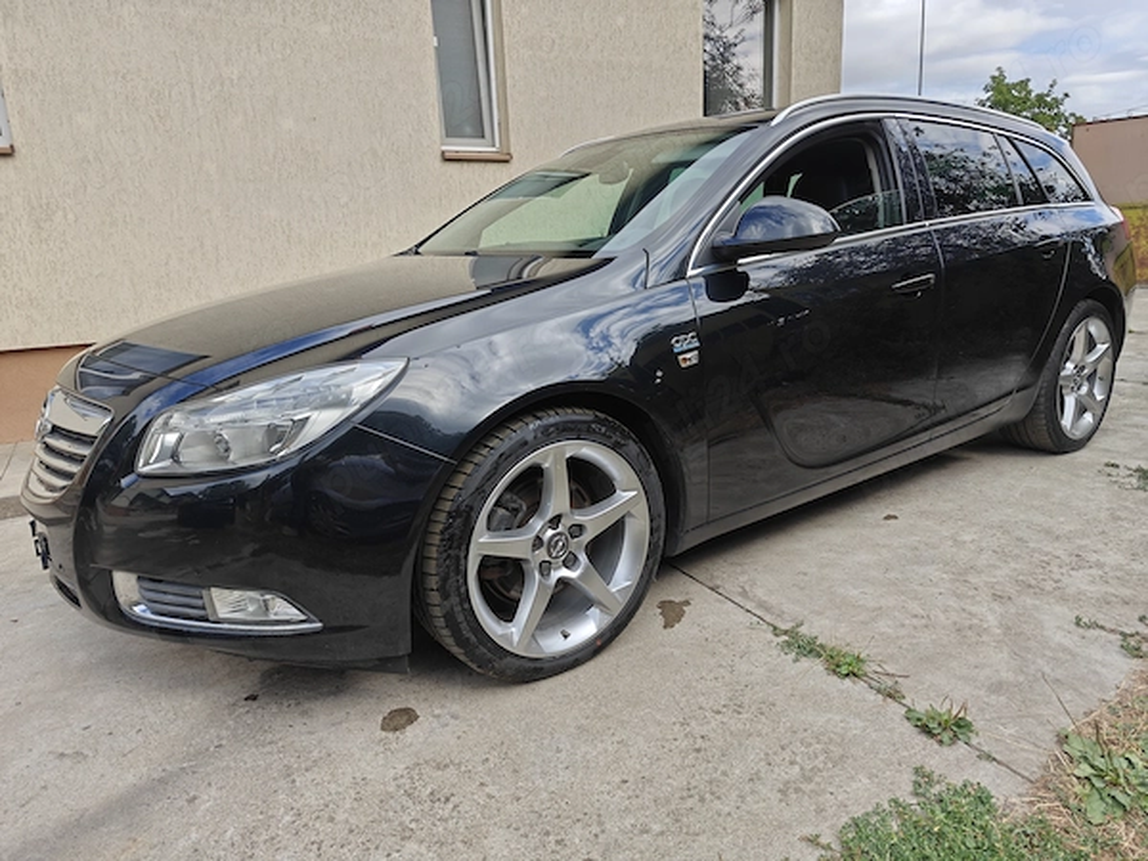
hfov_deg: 73.9
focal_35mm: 23
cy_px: 430
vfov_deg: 58.9
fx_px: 763
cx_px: 574
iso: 64
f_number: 1.6
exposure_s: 1/292
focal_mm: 6.06
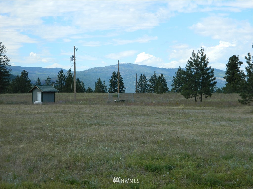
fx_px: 614
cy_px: 94
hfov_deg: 23.3
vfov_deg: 17.6
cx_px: 126
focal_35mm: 84
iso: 80
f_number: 4.2
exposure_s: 1/500
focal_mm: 15.1
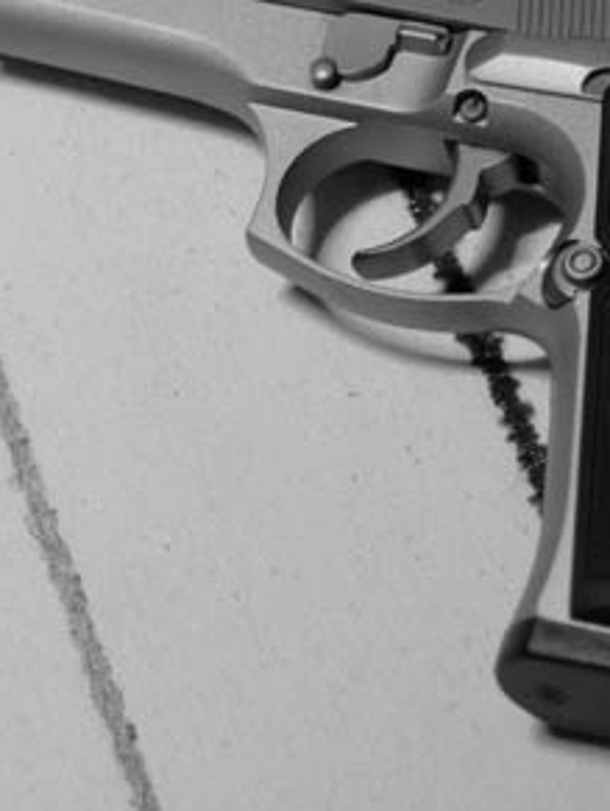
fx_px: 4314
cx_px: 448
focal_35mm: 184
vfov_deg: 10.7
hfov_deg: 8.1
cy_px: 311
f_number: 5
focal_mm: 62
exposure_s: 1/40
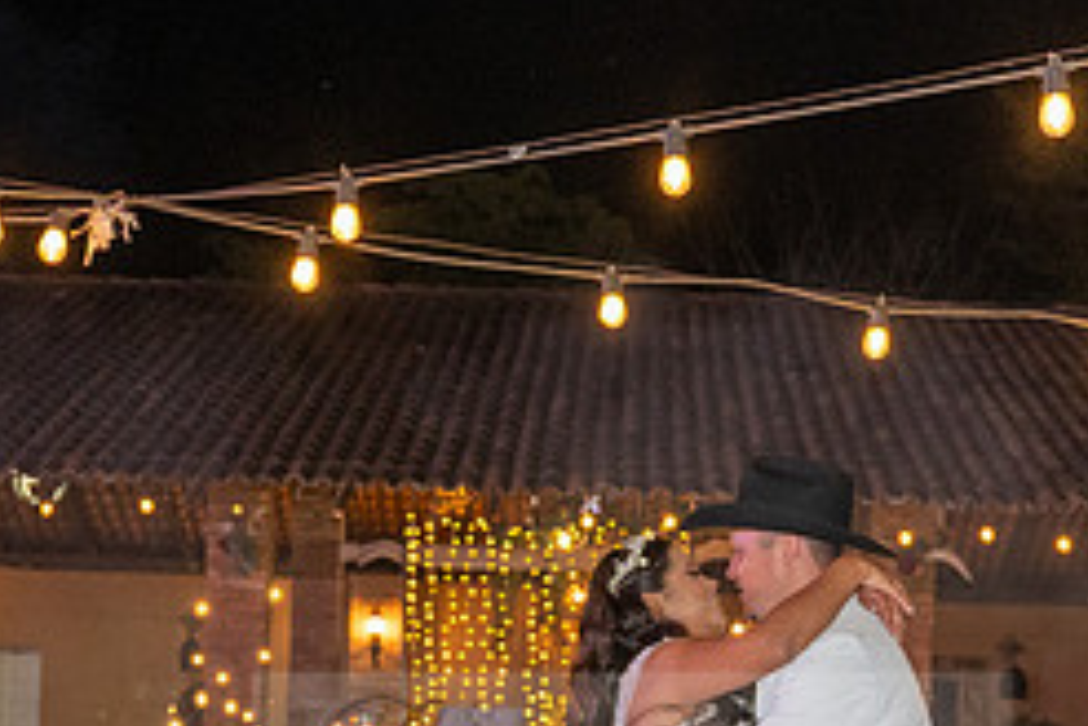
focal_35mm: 86
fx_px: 2599
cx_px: 504
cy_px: 924
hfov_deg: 23.6
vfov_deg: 15.2
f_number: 4
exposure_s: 1/160
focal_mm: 28
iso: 2000
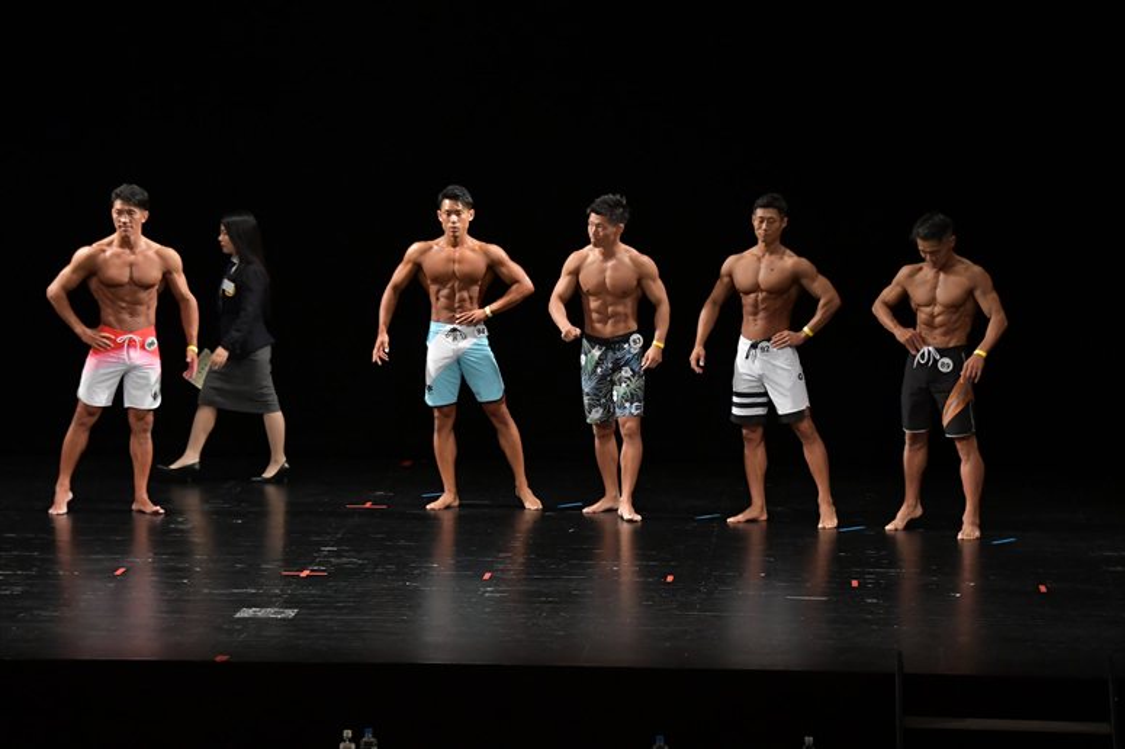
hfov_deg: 14.0
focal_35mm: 147
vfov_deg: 9.3
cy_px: 374
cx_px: 562
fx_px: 4592
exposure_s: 1/400
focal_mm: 98
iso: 3200
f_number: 5.6
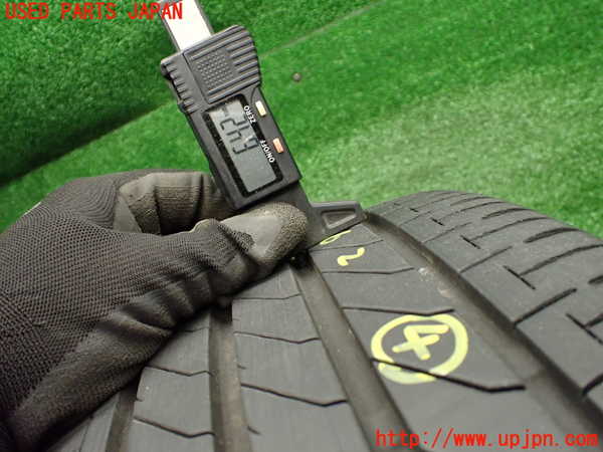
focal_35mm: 30
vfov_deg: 46.8
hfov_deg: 60.0
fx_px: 523
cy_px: 226
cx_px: 302
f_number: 2.3
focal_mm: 5.4
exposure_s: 1/125
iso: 640
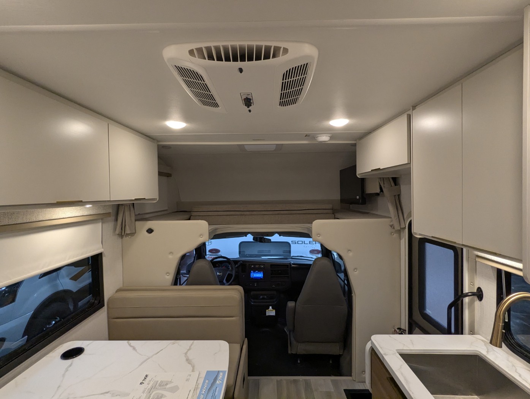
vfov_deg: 78.2
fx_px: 245
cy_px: 200
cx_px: 265
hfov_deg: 94.4
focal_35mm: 16
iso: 304
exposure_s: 1/159
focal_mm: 2.35
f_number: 2.2
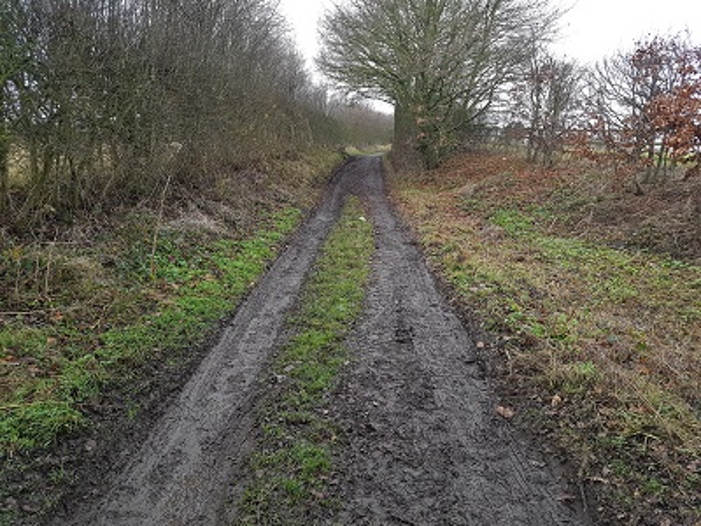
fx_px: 527
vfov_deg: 53.1
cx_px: 350
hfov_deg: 67.3
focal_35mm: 26
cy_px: 263
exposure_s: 1/100
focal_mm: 4.2
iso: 80
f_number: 1.7
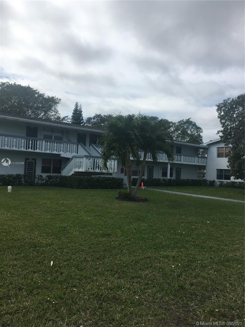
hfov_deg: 48.2
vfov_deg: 61.7
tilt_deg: +3.4
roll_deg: -2.3
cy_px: 164
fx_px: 274
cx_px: 122
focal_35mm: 29
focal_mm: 4.15
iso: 25
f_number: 2.2
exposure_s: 1/1972
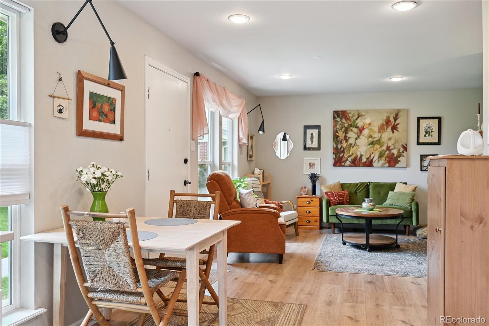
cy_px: 163
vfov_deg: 46.4
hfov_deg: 65.5
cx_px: 244
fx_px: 380
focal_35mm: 28
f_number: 4.5
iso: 400
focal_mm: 28
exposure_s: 1/30
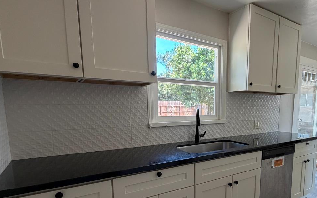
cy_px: 137
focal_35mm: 23
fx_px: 199
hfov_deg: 76.0
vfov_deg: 51.7
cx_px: 195
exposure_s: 1/121
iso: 160
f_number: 2.2
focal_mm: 2.22
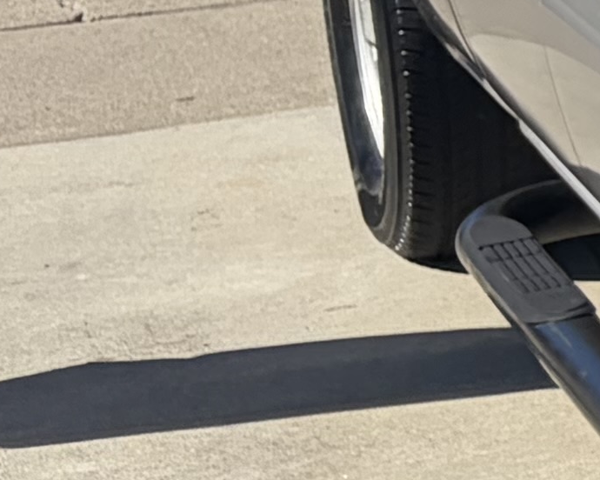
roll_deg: +1.6
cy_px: -9
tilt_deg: -12.4
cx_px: 2152
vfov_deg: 7.3
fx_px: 3729
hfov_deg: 7.4
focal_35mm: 210
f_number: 1.6
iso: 50
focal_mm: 5.96
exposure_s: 1/2639
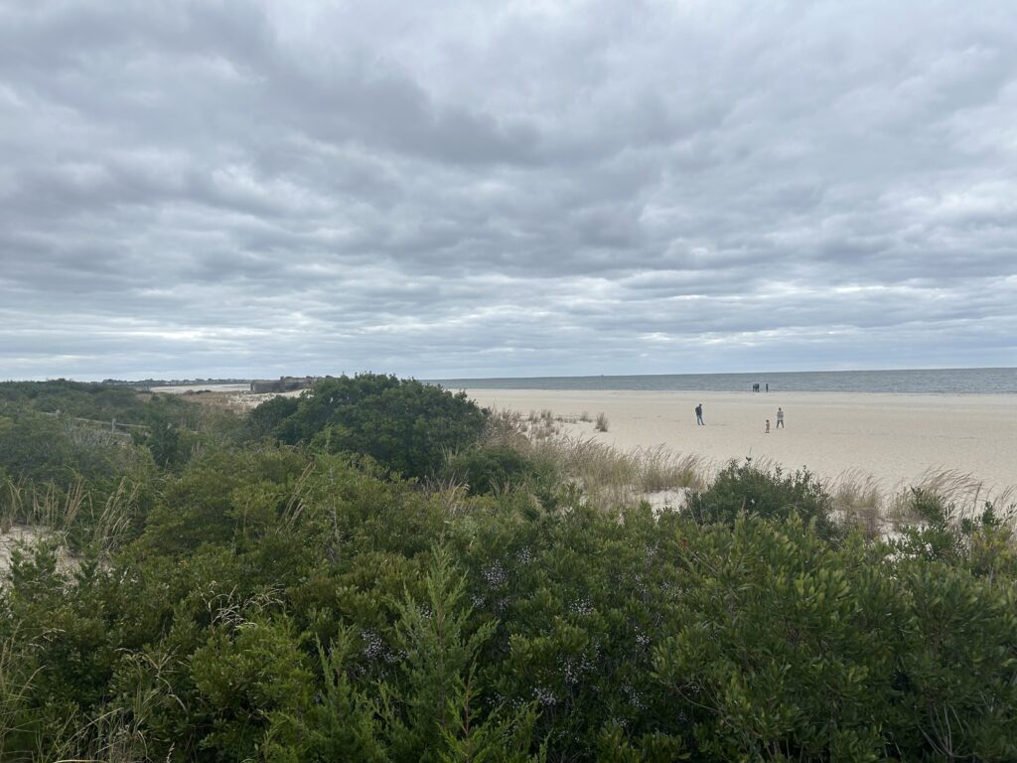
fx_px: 764
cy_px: 382
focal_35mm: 26
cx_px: 508
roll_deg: +1.7
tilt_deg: +1.8
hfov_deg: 67.3
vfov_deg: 53.1
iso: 50
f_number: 1.5
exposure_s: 1/2632
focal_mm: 5.7
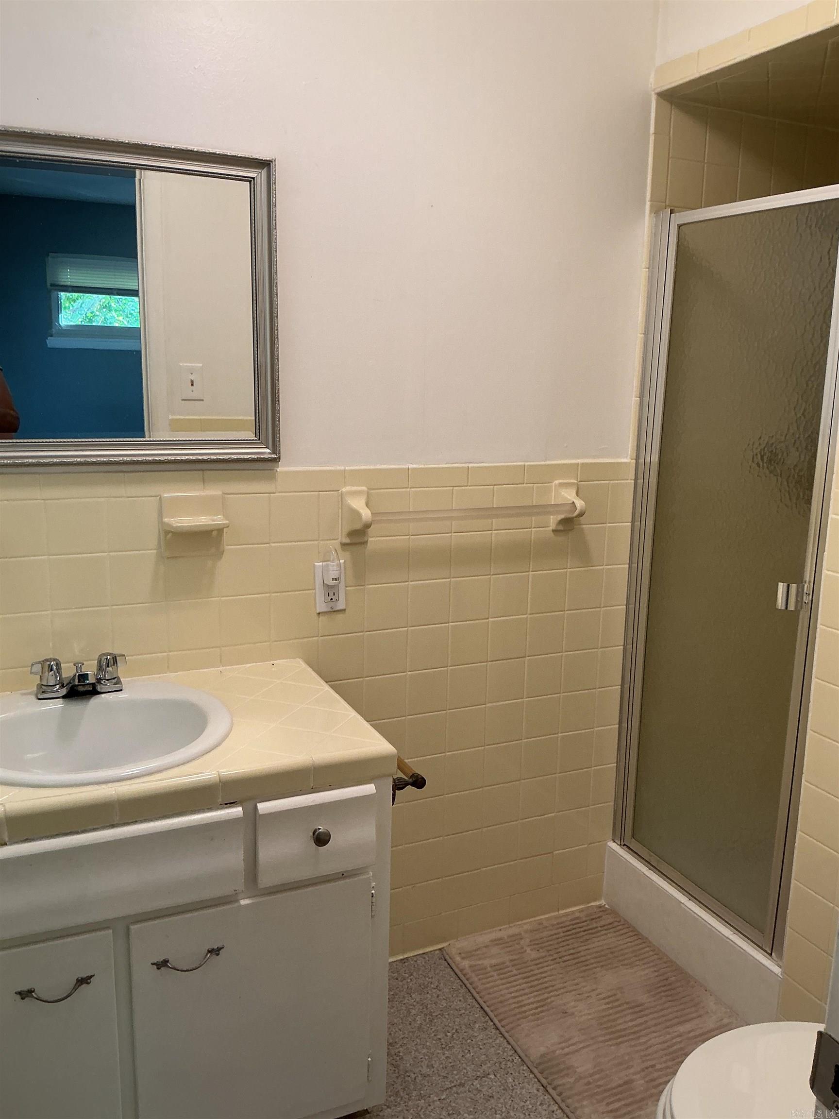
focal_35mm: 29
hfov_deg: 48.2
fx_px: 937
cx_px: 420
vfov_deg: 61.7
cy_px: 560
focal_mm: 3
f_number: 1.8
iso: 64
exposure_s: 1/60
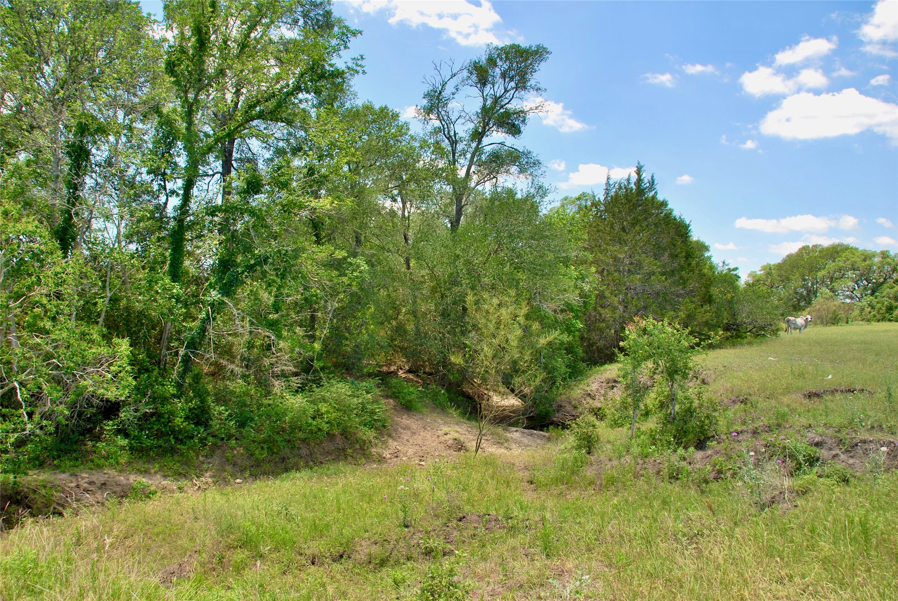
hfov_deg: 67.3
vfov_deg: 48.0
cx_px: 449
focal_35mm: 27
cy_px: 300
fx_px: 674
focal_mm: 18
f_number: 6.3
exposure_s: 1/200
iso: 100
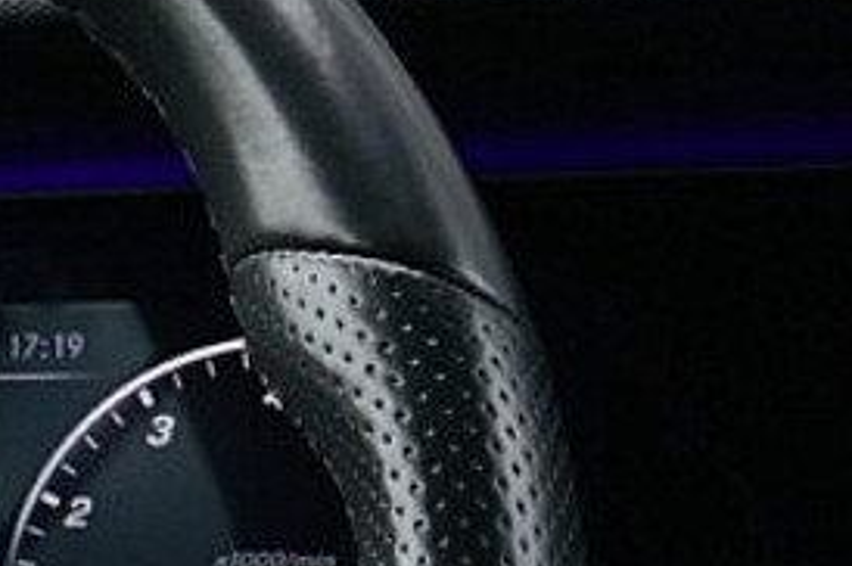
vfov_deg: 7.3
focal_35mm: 184
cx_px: -871
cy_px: 802
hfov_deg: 10.3
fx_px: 4349
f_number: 8
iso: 450
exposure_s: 1/60
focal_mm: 24
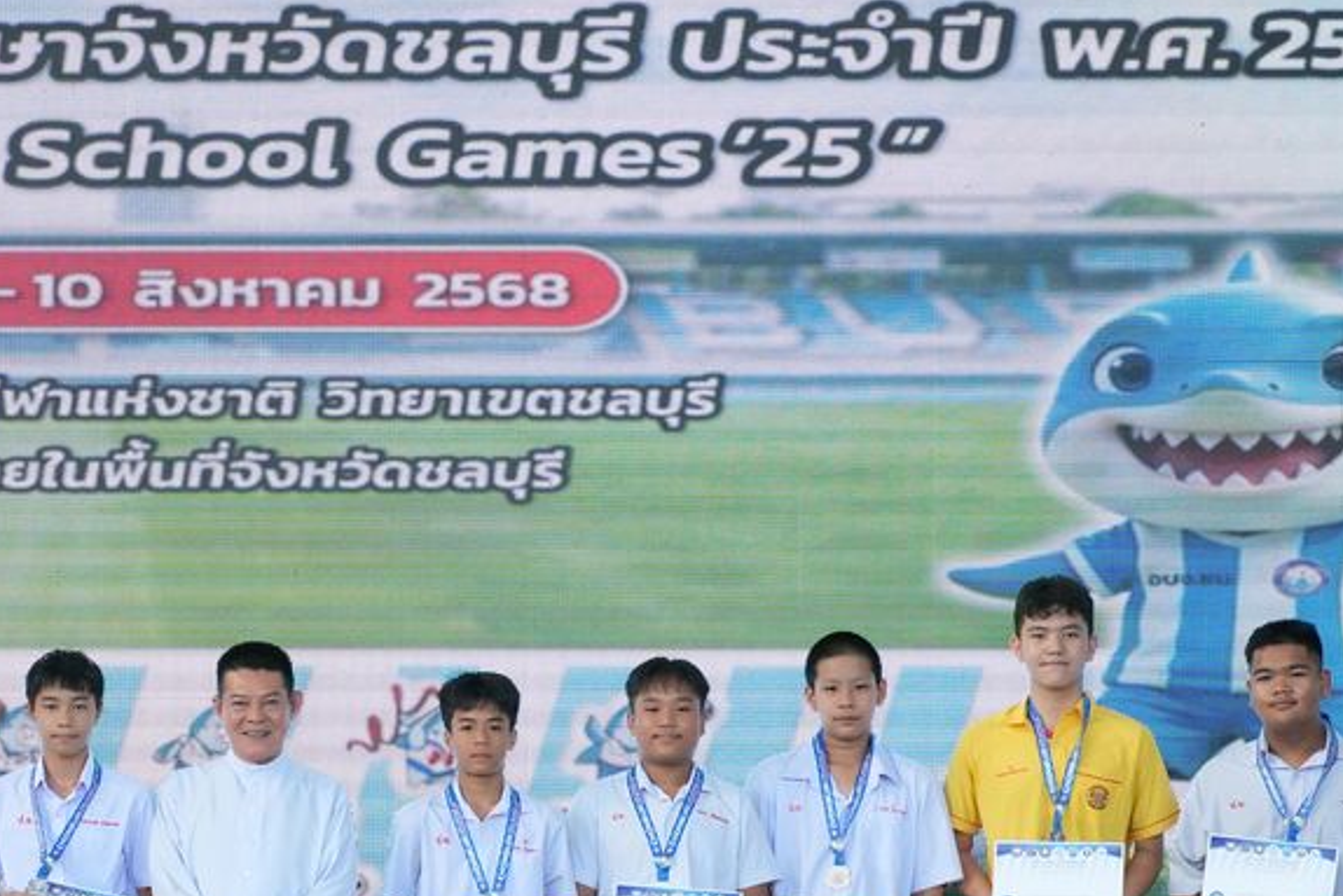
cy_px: 828
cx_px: 202
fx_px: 7239
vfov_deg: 7.1
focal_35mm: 194
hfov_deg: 10.6
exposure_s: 1/125
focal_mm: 66
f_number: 5.6
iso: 1000
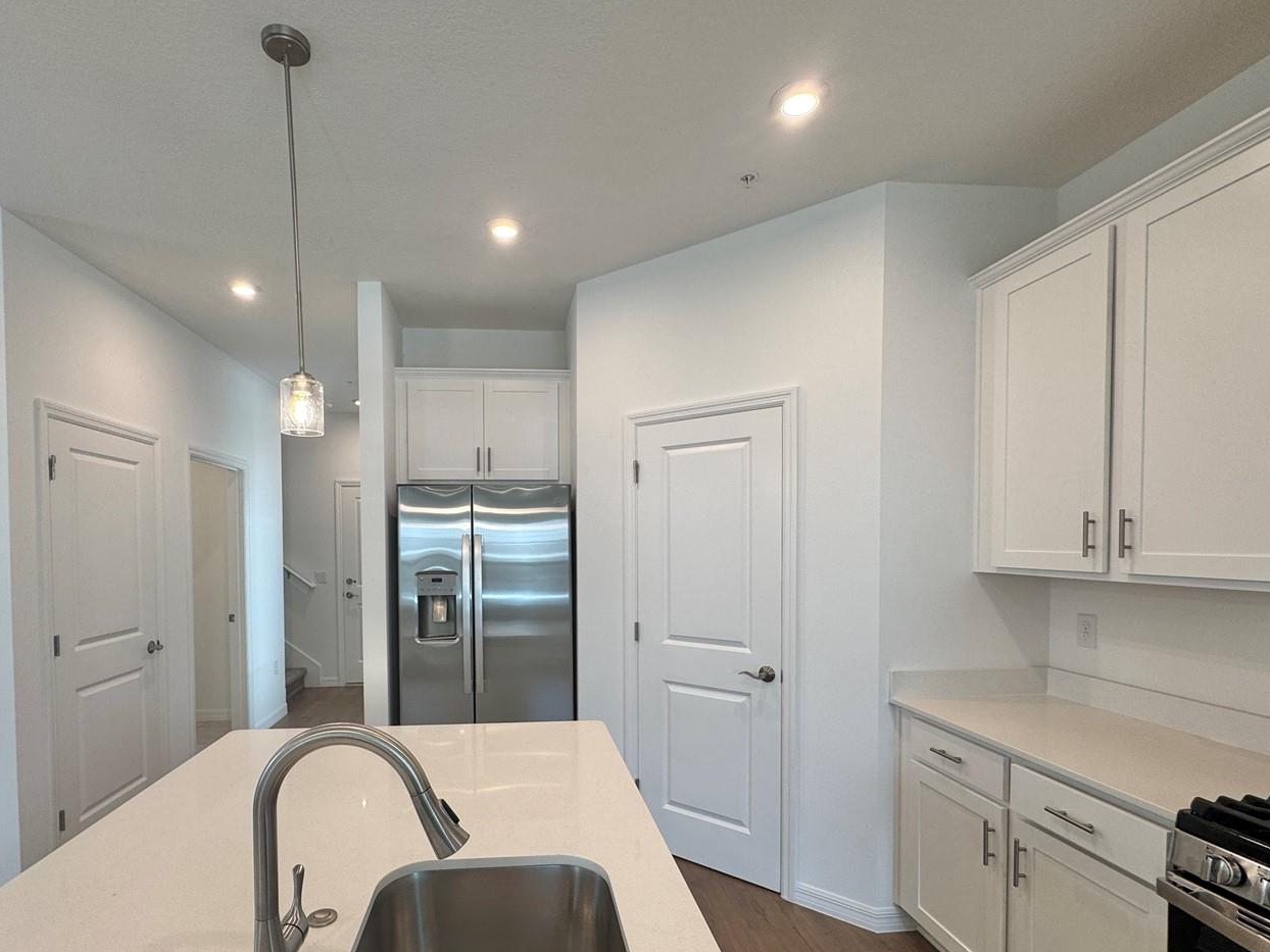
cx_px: 563
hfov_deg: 87.4
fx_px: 660
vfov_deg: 71.0
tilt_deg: -2.5
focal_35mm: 18
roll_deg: +0.2
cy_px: 561
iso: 80
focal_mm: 2.22
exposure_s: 1/120
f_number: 2.2
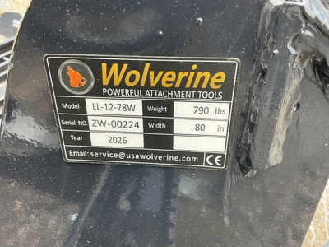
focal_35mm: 29
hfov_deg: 61.7
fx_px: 276
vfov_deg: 48.2
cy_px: 124
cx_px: 164
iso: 20
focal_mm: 3
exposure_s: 1/135
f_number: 1.8
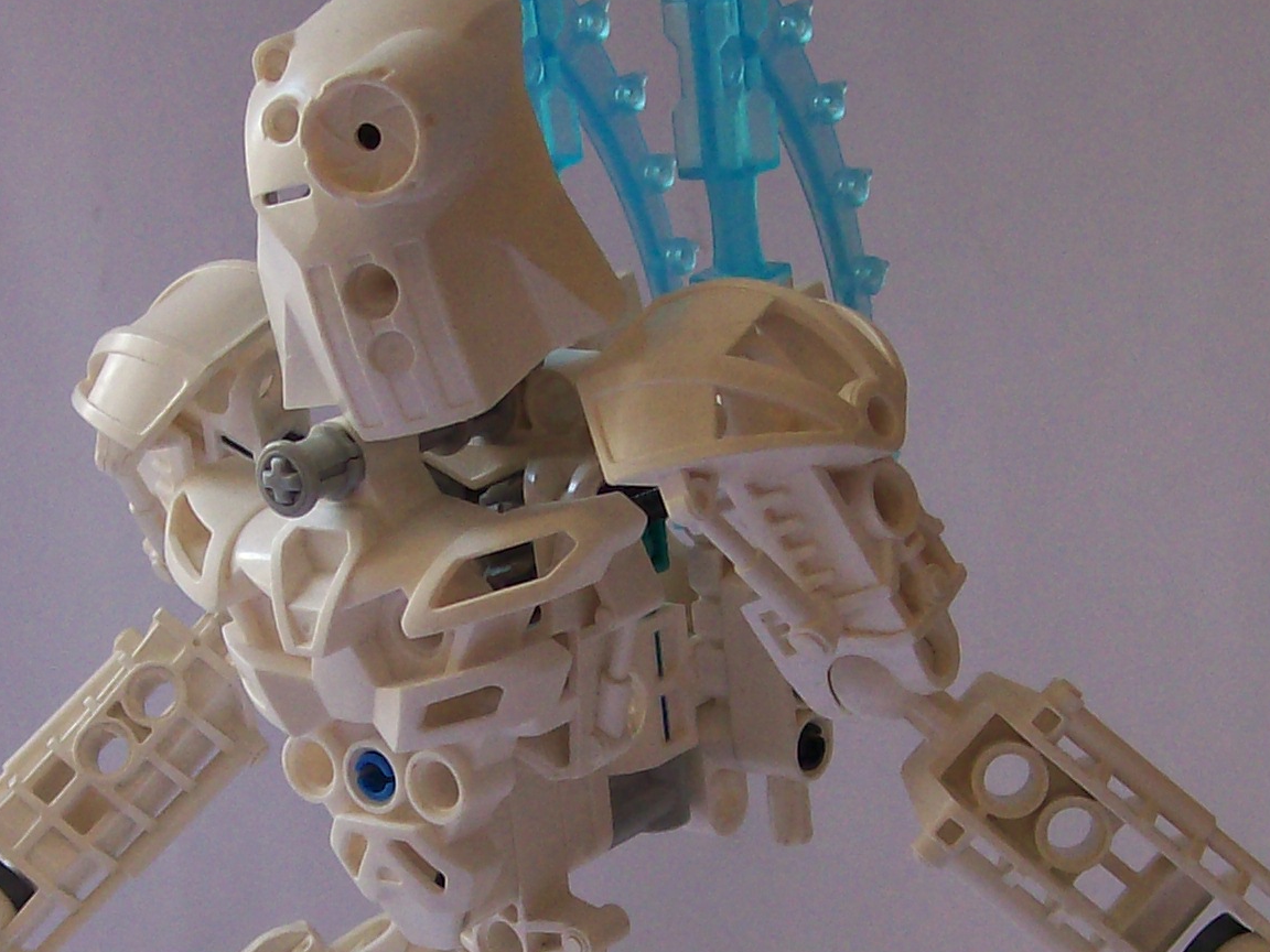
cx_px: 434
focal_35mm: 96
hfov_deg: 20.4
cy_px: 801
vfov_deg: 15.3
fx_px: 3522
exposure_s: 1/91.6
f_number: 2.7
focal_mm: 6
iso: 80
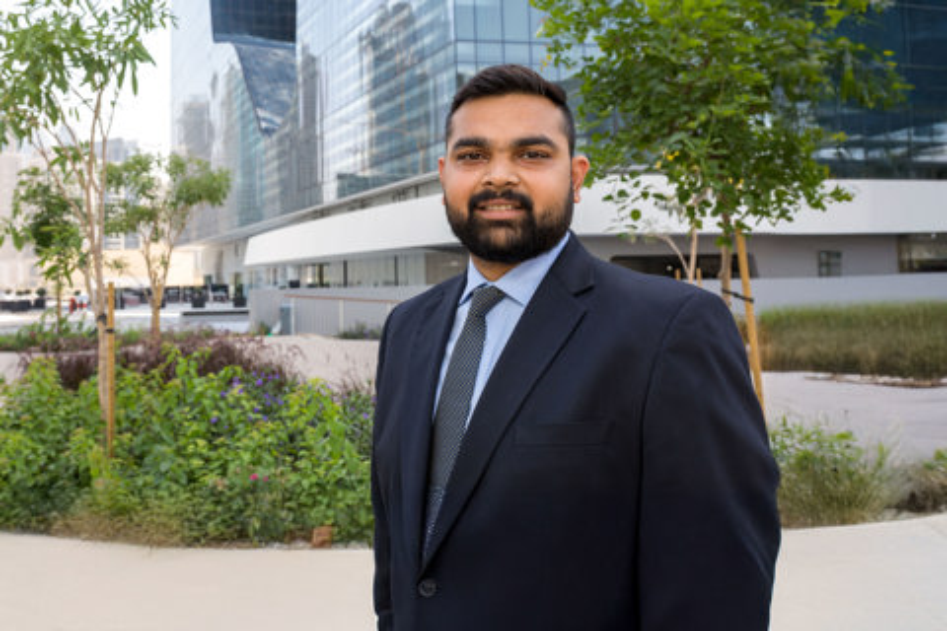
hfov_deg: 39.6
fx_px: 1315
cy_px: 316
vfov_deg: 27.0
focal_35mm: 50
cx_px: 474
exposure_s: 1/180
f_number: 1.4
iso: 100
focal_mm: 50
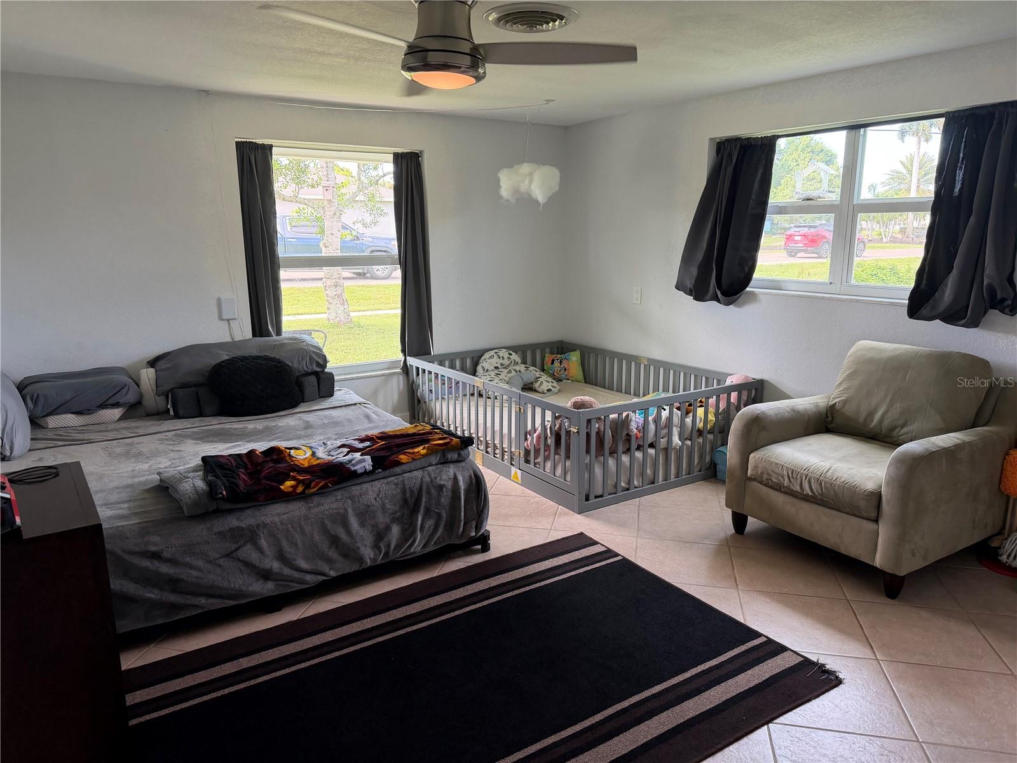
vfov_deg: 56.8
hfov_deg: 71.6
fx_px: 705
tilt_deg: -11.4
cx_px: 508
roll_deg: -0.4
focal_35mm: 24
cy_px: 382
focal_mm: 6.76
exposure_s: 1/120
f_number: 1.78
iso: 200
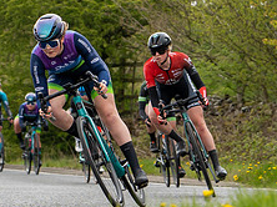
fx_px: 2710
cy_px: 123
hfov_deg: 5.8
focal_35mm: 339
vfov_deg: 4.4
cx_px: 74
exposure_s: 1/640
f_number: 3.5
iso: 200
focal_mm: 70
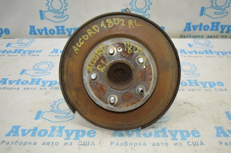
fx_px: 231
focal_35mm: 36
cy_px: 76
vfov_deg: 36.8
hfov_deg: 53.2
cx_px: 116
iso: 450
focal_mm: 24
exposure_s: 1/60
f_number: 4
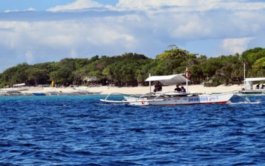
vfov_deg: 5.9
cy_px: 90
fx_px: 1610
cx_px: 198
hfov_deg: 9.4
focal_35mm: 223
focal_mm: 95
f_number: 10
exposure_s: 1/400
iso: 200
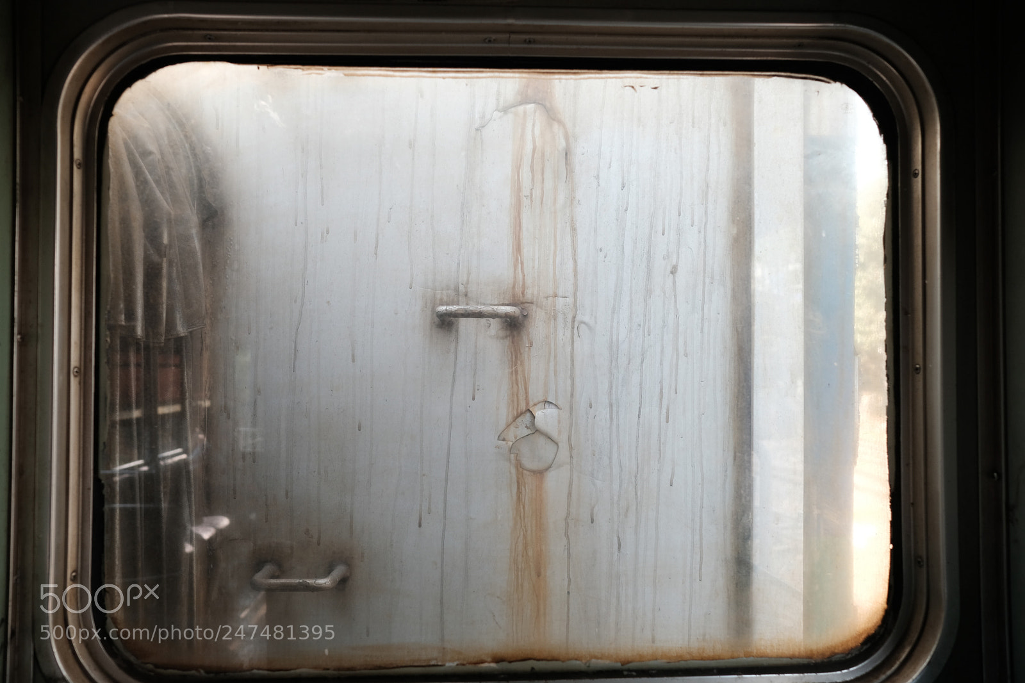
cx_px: 512
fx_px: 996
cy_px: 342
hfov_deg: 54.4
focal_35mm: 35
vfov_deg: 37.8
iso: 400
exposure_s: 1/125
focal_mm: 23
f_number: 4
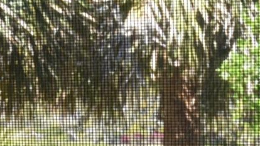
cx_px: 104
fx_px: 1007
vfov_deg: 7.9
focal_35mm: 146
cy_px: 292
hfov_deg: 14.7
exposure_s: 1/160
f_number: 9
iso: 400
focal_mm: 24
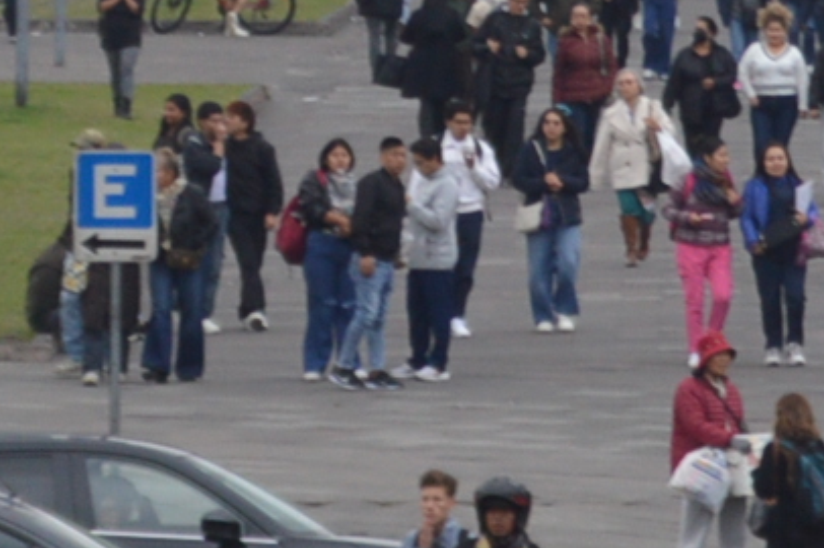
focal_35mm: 611
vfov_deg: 2.2
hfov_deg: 3.4
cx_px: 1607
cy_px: 67
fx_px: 13967
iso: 200
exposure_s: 1/125
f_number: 5.6
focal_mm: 55
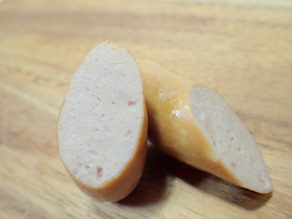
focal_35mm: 30
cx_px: 146
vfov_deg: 46.8
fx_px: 253
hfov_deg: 60.0
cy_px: 110
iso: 320
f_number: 2.3
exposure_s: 1/125
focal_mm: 5.4
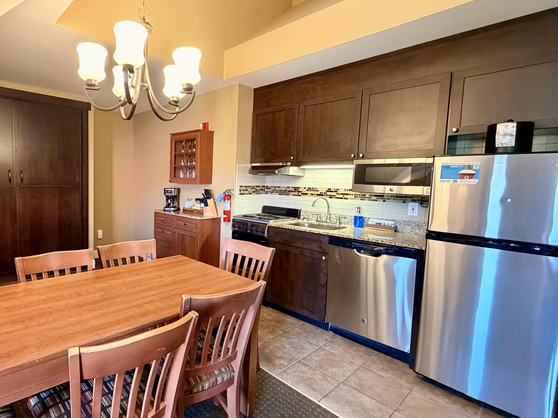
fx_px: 306
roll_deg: -0.8
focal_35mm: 19
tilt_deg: -5.3
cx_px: 184
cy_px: 202
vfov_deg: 68.7
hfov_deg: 81.7
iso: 640
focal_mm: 2.22
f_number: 2.2
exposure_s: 1/60
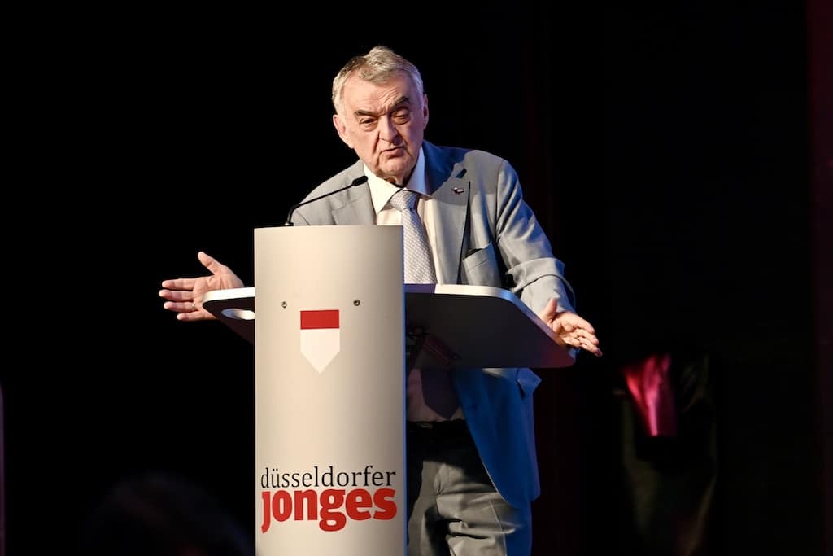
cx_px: 416
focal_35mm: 200
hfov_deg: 10.3
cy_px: 278
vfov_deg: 6.9
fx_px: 4628
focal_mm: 200
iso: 450
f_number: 2.8
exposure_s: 1/100
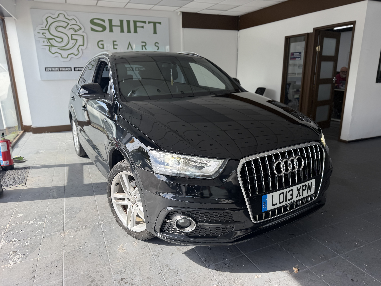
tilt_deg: -15.7
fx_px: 264
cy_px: 143
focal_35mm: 24
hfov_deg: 71.6
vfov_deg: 56.8
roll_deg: +1.8
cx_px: 190
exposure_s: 1/822
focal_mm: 6.76
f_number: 1.78
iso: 80
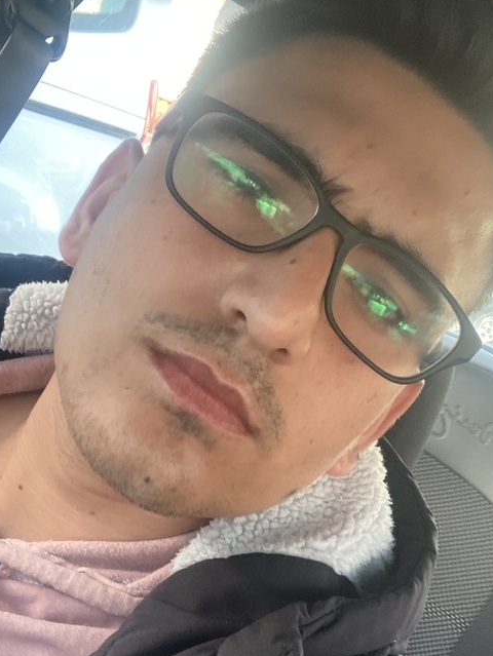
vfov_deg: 41.0
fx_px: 873
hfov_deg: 31.5
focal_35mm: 46
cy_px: 398
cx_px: 219
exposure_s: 1/60
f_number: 2.2
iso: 100
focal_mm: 2.87
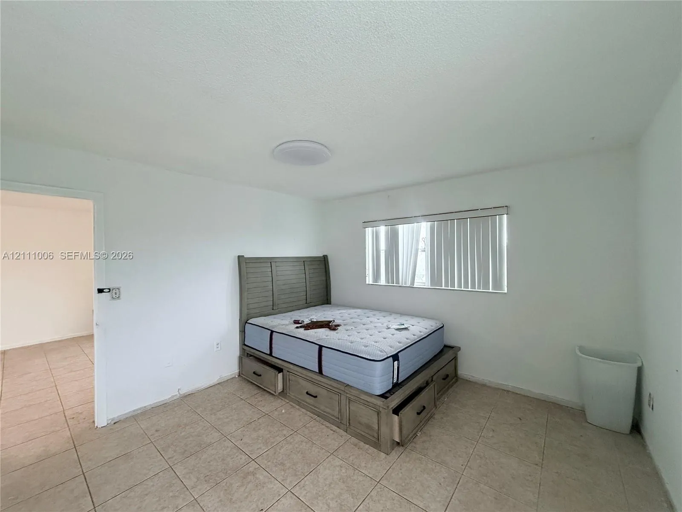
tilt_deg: +0.5
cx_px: 341
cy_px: 256
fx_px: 276
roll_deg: +0.2
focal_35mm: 14
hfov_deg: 102.1
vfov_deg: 85.7
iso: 500
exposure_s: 1/120
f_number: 2.2
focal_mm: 2.22
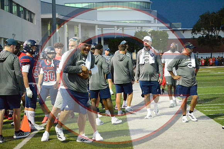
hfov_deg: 24.7
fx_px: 512
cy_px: 74
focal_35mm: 82
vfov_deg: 16.5
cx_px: 112
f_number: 4.5
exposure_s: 1/400
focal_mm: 55
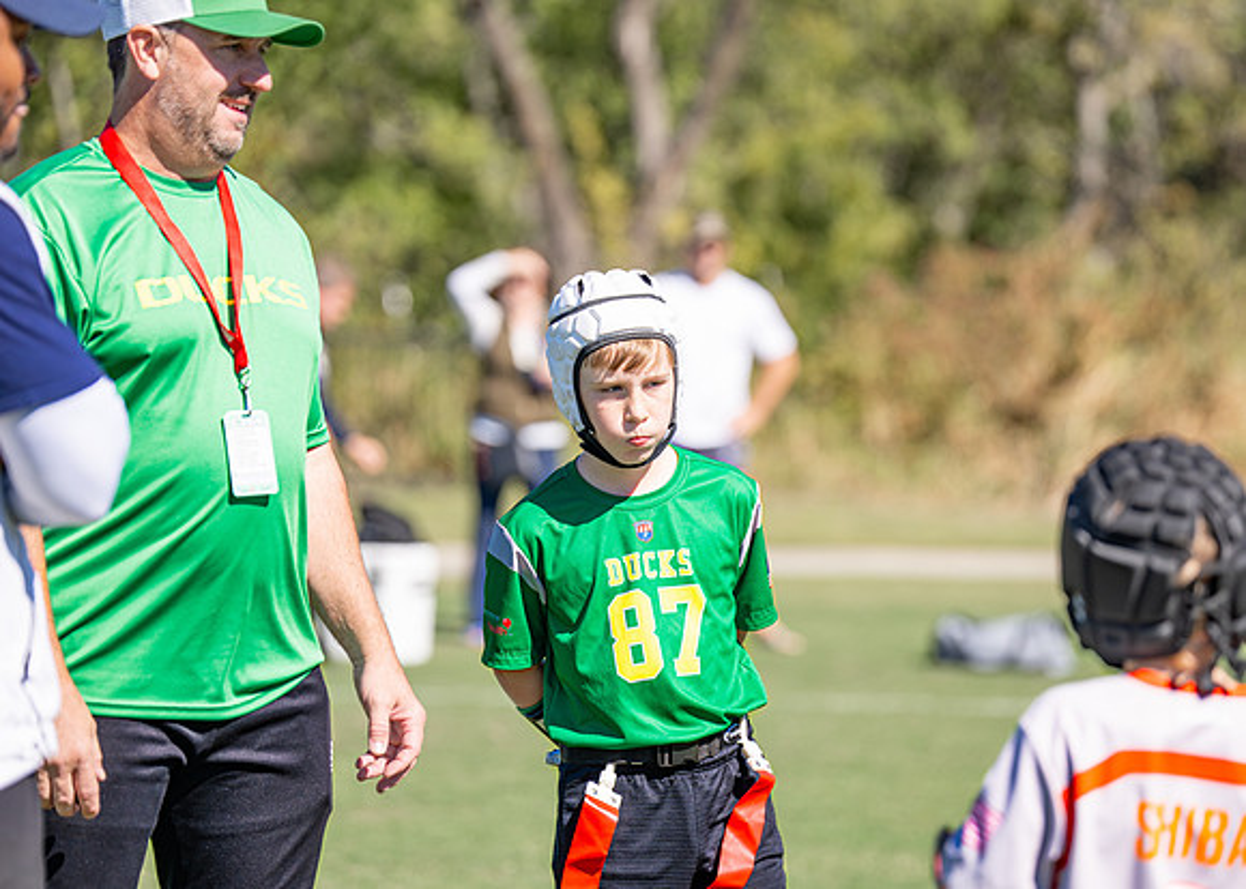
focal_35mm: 155
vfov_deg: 9.3
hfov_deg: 13.0
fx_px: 5481
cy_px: 473
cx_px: 713
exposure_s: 1/2500
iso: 160
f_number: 2.8
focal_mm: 138
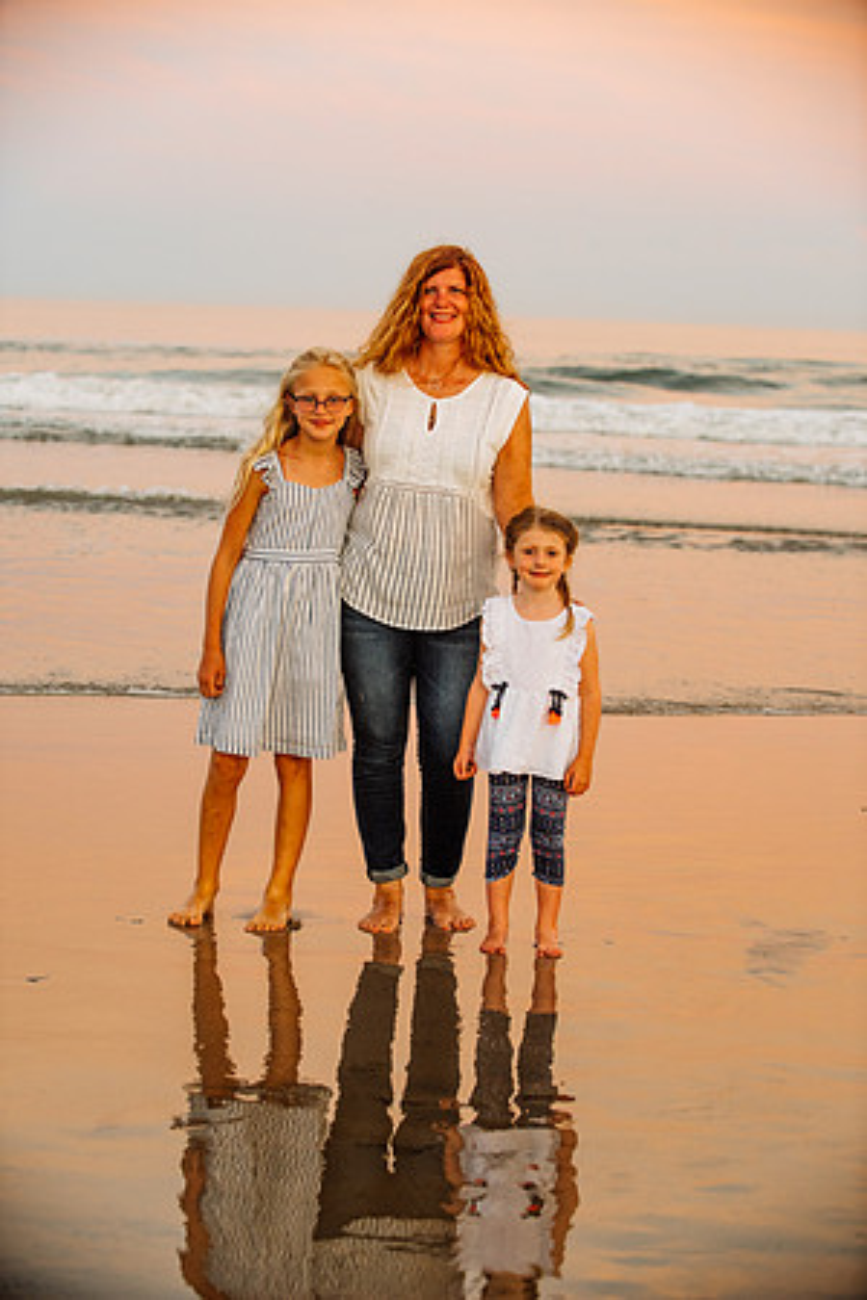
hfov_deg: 17.1
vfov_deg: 25.4
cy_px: 650
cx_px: 434
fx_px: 2890
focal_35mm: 80
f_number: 3.5
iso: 1250
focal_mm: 80
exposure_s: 1/160
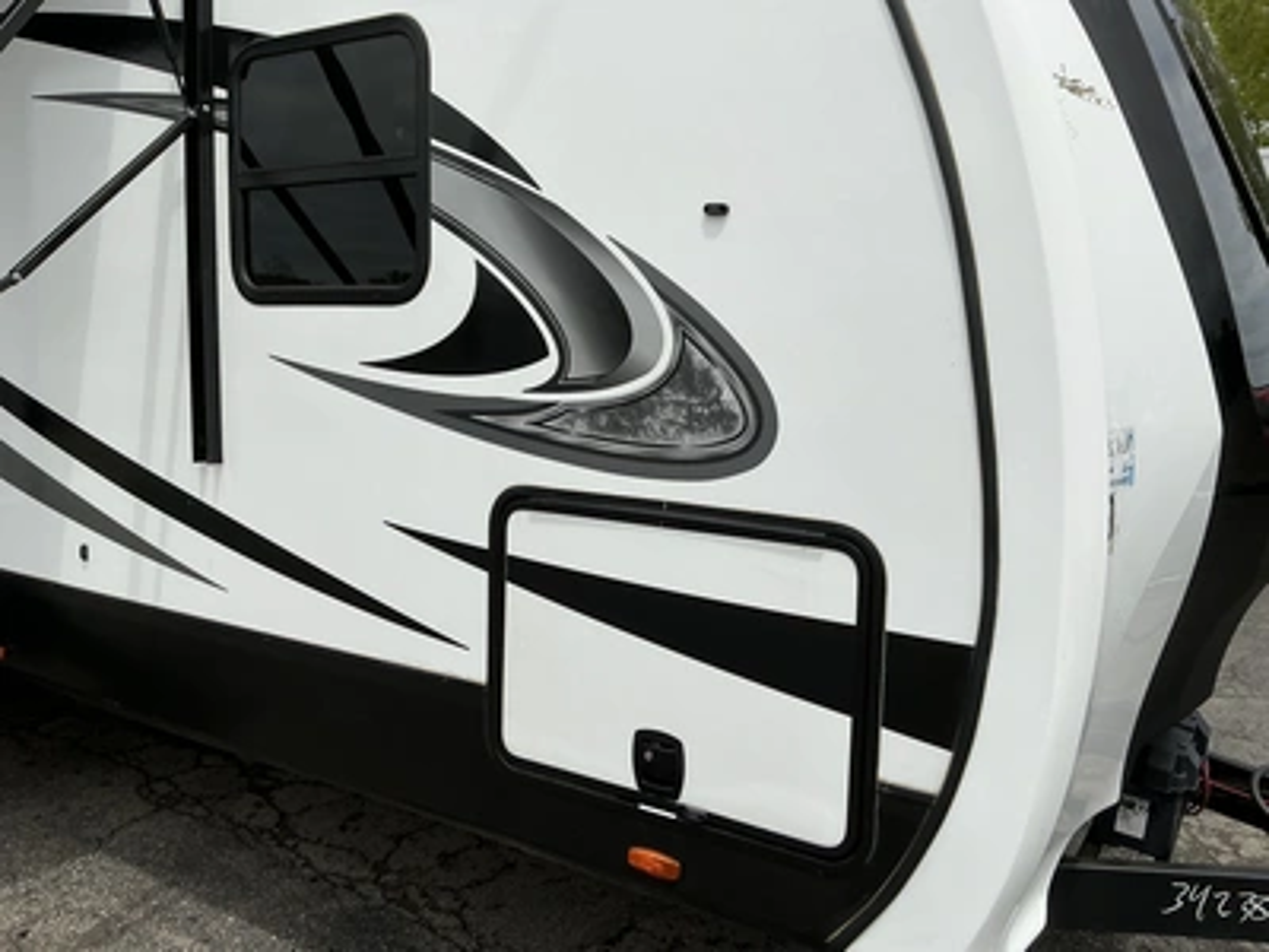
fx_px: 1026
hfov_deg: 63.4
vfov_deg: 49.7
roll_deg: -1.8
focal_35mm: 28
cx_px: 634
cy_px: 476
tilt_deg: -1.8
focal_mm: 3
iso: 25
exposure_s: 1/3788
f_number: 1.8
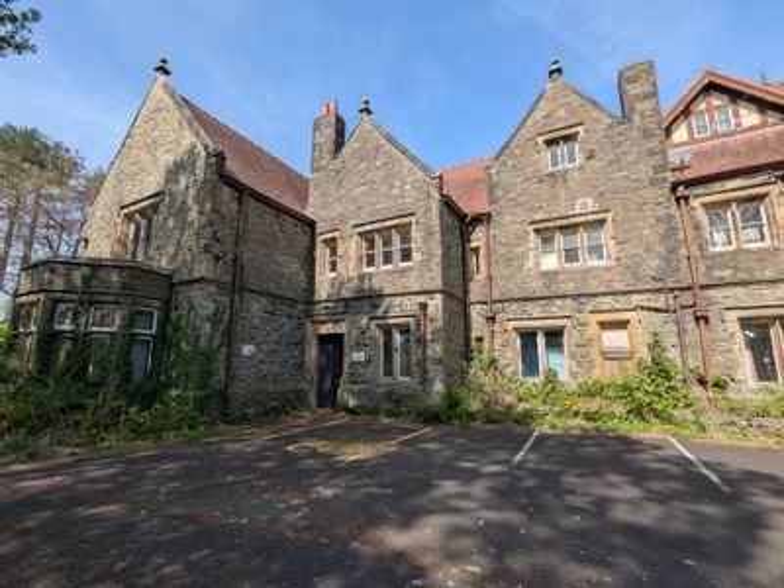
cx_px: 392
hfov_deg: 94.5
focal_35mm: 16
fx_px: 362
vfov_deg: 78.1
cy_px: 294
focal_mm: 2.35
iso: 47
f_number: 2.2
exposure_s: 1/1045
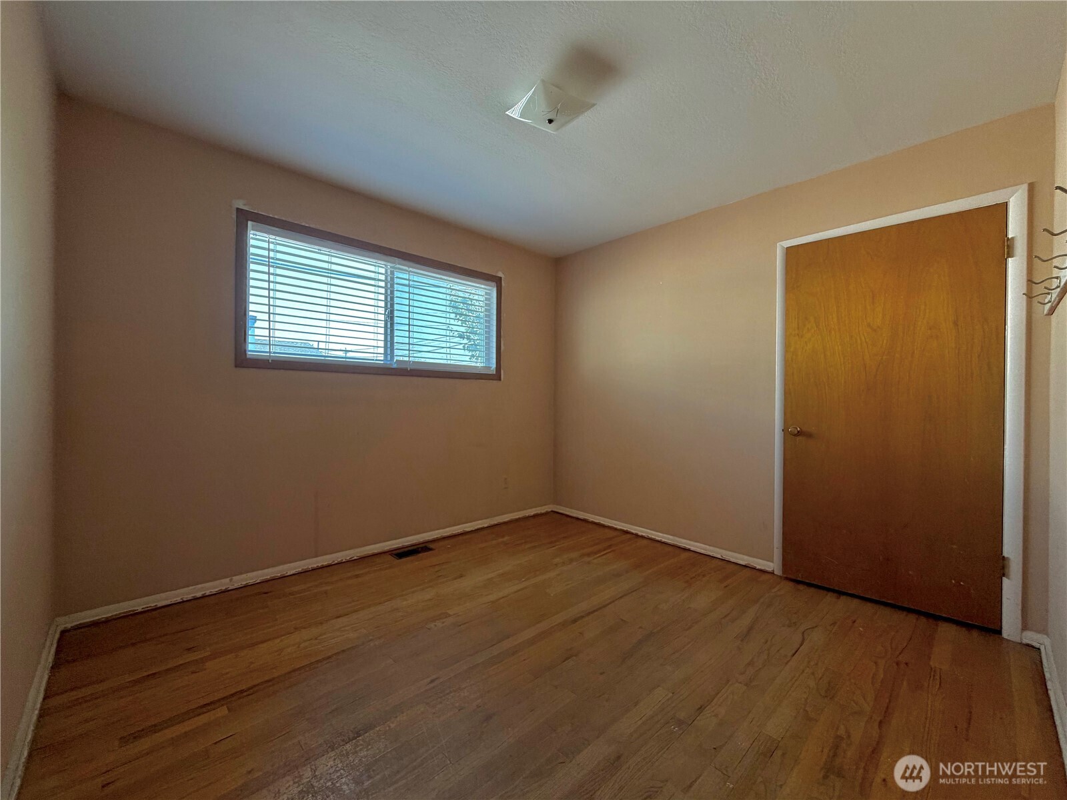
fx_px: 432
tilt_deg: -0.2
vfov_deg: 85.7
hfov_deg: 102.1
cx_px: 534
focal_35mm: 14
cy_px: 400
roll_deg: +0.8
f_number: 2.2
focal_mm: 2.22
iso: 64
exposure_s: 1/121
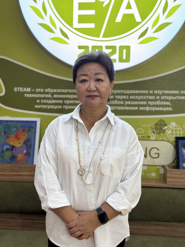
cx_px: 92
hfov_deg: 30.3
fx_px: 342
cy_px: 124
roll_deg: -1.5
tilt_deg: -1.7
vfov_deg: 39.7
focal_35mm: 48
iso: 80
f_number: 1.78
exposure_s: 1/50
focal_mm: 6.76
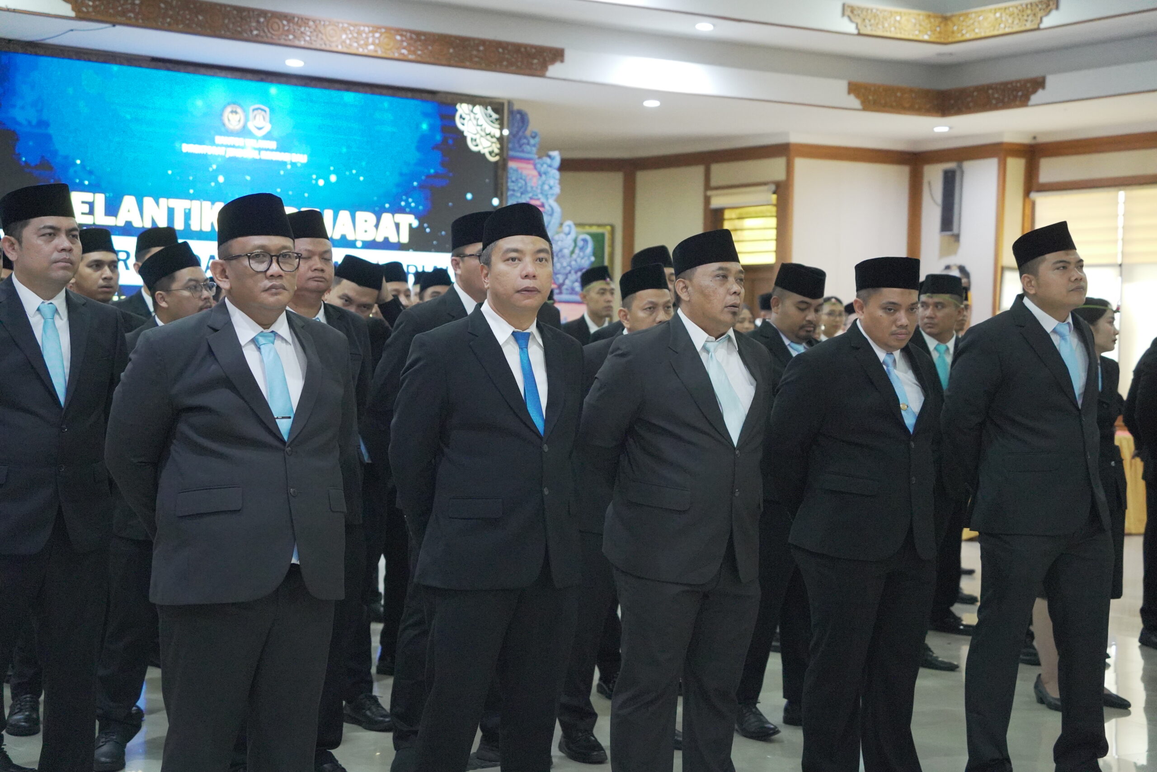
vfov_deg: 21.9
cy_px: 386
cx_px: 578
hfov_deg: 32.4
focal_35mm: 62
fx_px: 1993
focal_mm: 62
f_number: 4
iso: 16000
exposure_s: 1/125
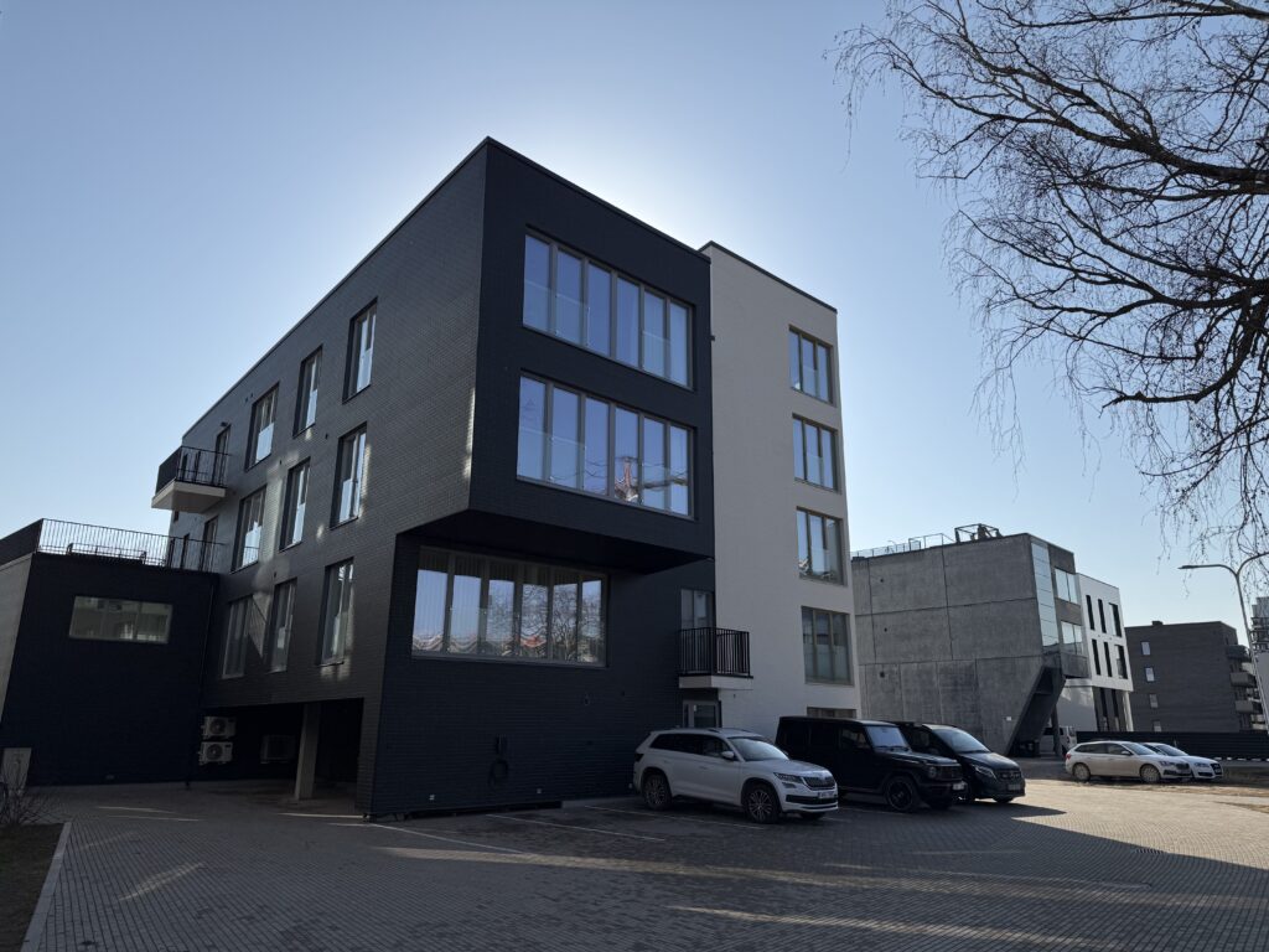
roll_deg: -0.3
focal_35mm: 24
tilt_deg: +16.5
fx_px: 880
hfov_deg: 71.6
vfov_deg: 56.8
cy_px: 476
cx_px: 634
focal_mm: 6.76
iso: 80
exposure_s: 1/8130
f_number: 1.78
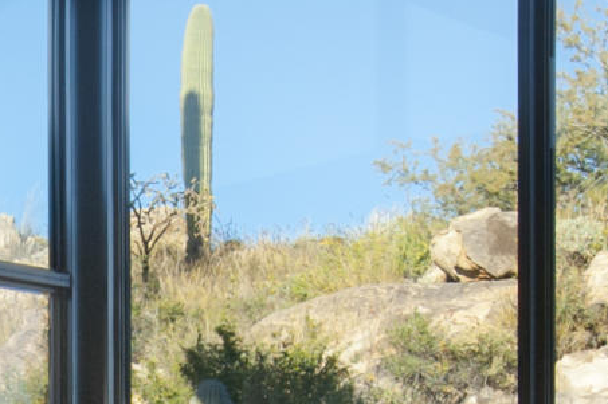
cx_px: -107
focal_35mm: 106
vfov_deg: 12.3
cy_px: 607
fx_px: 1788
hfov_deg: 18.4
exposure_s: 1/15
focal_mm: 16
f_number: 7.1
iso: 400
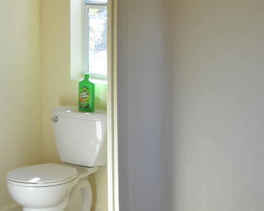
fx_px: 672
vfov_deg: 17.9
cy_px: 96
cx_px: 303
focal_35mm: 86
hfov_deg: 20.9
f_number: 5.6
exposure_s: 1/125
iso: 400
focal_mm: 20
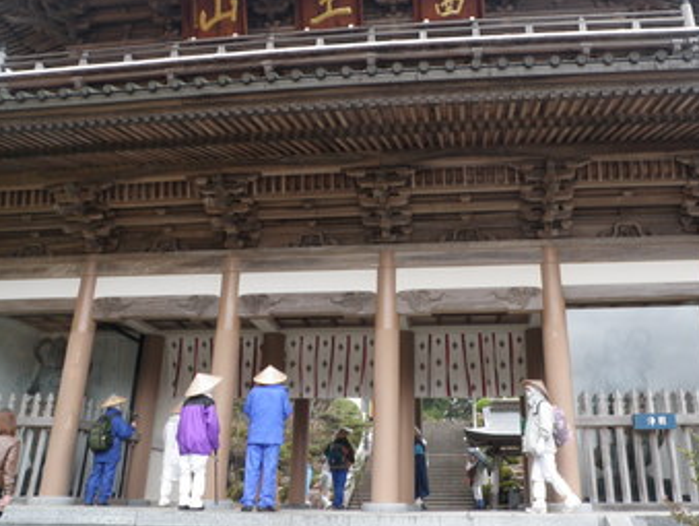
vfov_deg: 42.9
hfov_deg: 55.1
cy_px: 227
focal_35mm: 33
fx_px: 667
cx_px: 396
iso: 100
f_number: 3.5
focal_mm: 5
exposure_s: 1/30
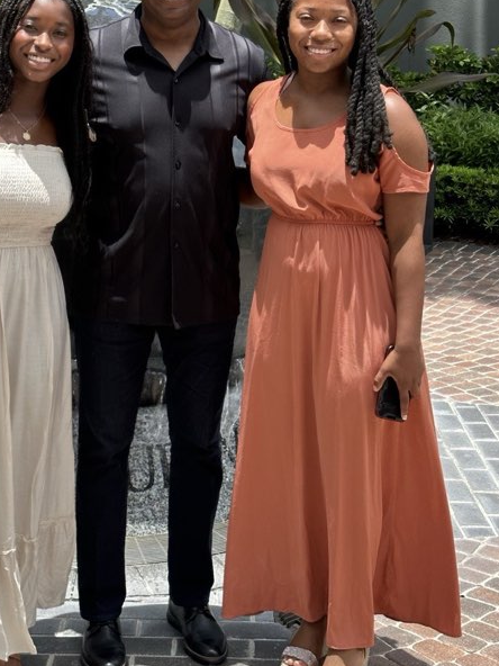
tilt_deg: -10.6
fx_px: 1403
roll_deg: -0.6
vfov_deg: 26.5
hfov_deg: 20.1
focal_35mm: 73
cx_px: 184
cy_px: 222
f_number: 1.78
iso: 64
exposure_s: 1/1433
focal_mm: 6.86
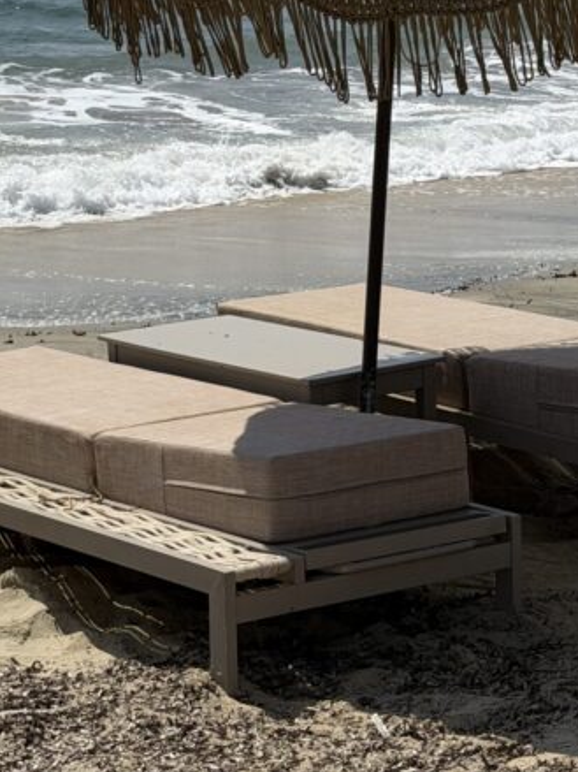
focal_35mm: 112
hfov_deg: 13.2
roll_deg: -0.8
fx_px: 2495
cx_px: 167
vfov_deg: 17.3
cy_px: 39
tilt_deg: -5.4
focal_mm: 6.76
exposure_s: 1/11364
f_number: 1.78
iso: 64
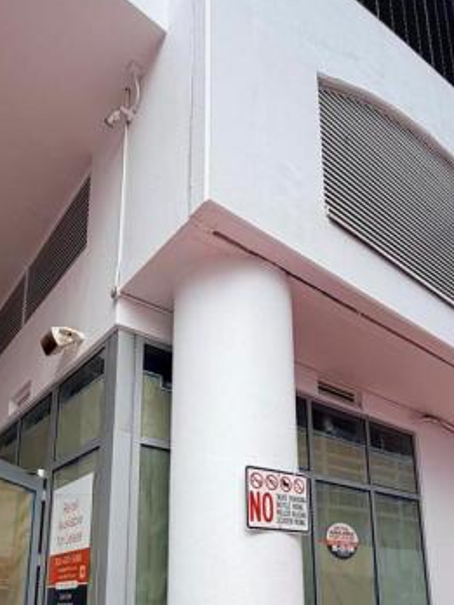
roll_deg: +0.5
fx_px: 507
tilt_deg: +14.0
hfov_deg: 48.2
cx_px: 228
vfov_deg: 57.3
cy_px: 480
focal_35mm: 29
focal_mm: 2.22
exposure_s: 1/770
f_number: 2.2
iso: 40
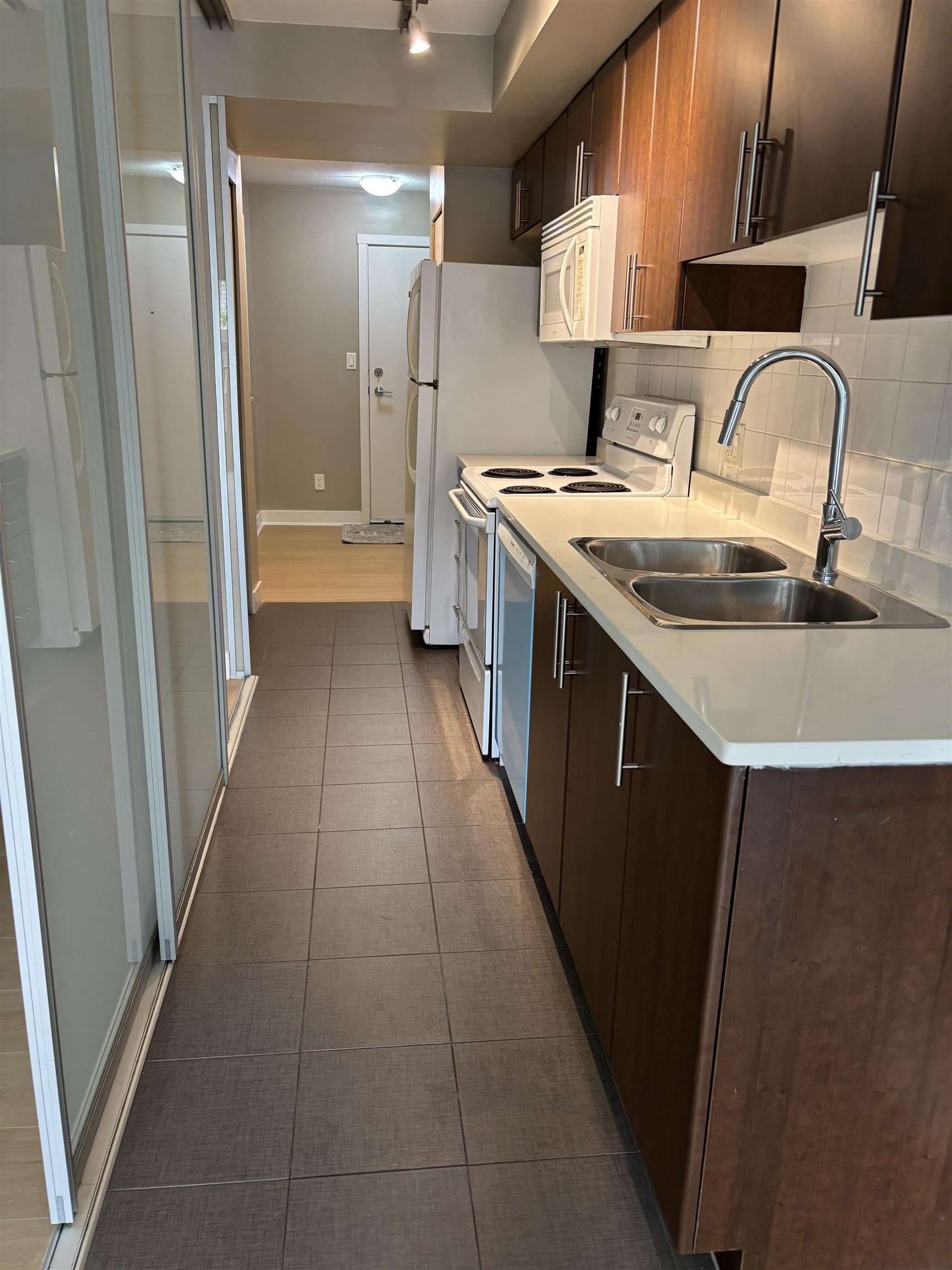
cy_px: 635
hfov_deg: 53.1
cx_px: 476
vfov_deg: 67.3
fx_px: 953
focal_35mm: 26
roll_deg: -3.2
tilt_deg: -16.6
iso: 160
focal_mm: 5.96
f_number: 1.6
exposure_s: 1/60
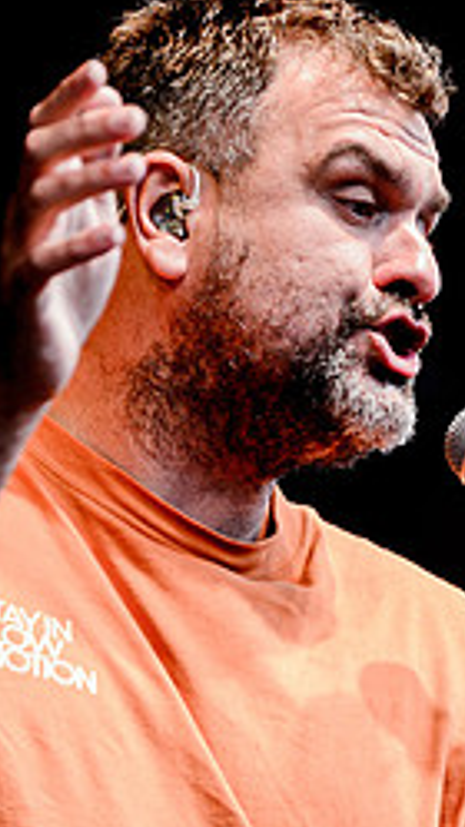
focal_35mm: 419
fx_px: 9188
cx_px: 622
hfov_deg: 2.9
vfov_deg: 5.1
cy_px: 108
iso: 500
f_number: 3.5
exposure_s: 1/200
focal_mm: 120
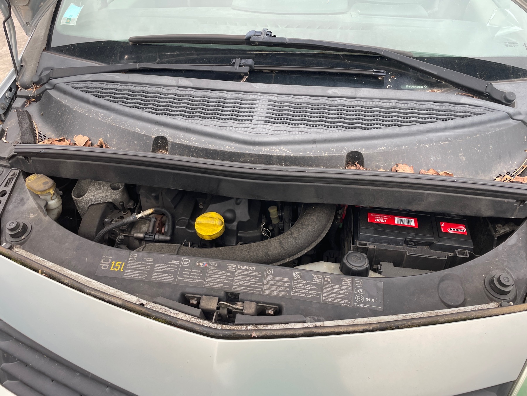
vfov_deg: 53.1
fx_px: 396
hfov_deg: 67.3
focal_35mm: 26
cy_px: 198
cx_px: 264
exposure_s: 1/228
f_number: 1.6
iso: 32
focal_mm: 4.2
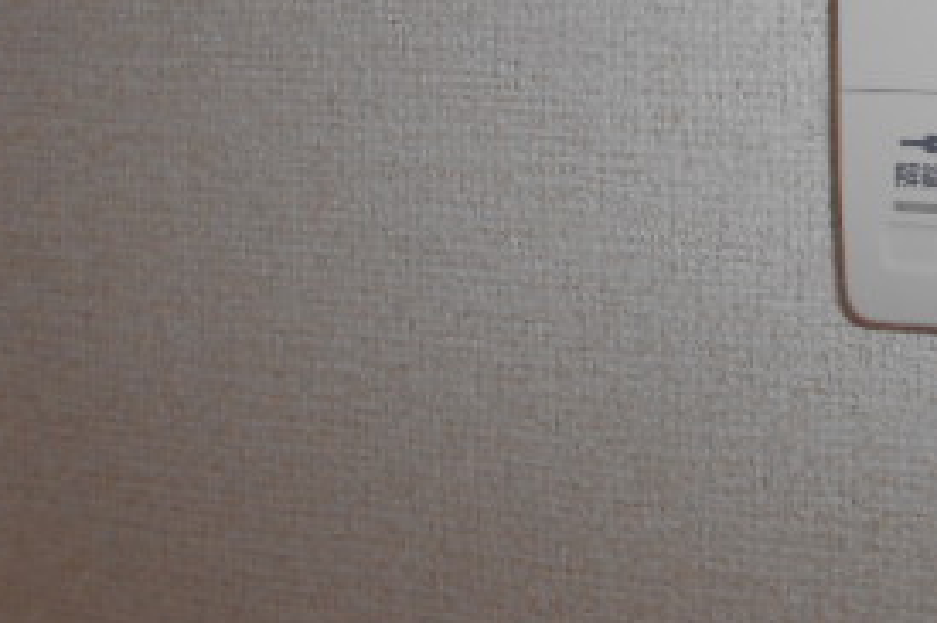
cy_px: -177
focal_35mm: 63
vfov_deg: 19.9
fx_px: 1639
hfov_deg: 28.8
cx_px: 1043
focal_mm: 4.6
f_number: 3.2
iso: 80
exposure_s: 1/30
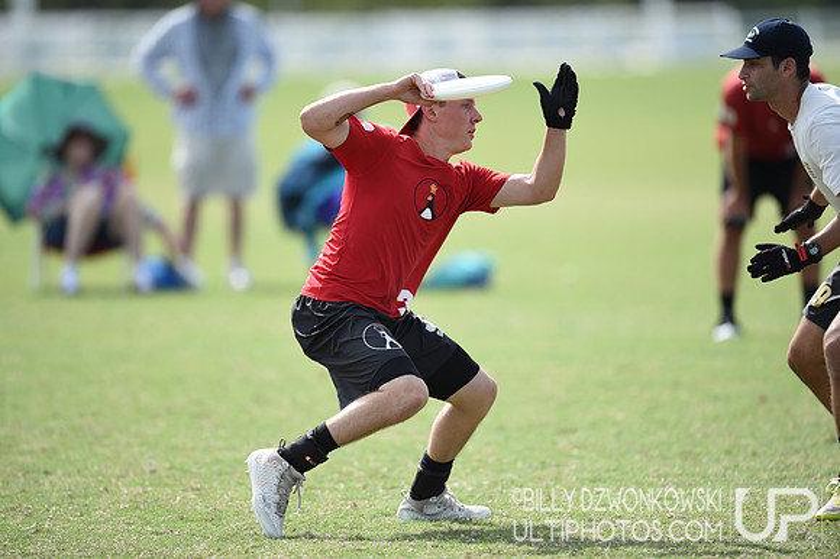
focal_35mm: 400
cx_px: 420
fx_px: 9328
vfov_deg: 3.4
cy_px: 280
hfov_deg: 5.2
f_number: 2.8
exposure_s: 1/2000
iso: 200
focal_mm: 400
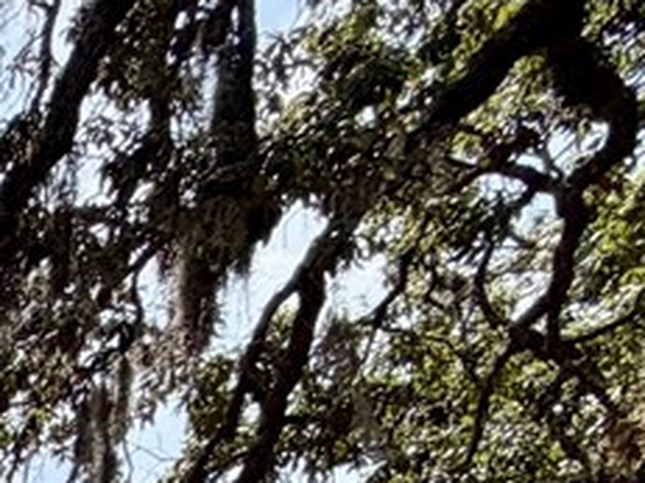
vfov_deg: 11.2
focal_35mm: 97
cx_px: -966
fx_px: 1806
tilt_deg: -5.8
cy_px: 1343
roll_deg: -0.4
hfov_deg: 13.6
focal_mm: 2.22
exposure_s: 1/970
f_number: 2.2
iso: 32
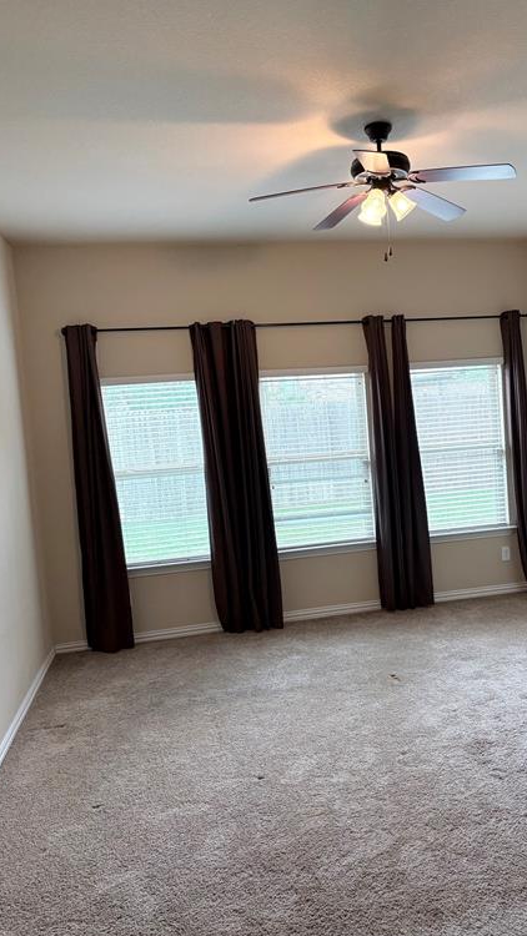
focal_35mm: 29
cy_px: 469
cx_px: 347
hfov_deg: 39.8
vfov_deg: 66.1
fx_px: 720
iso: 200
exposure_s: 1/60
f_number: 1.6
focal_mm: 5.96
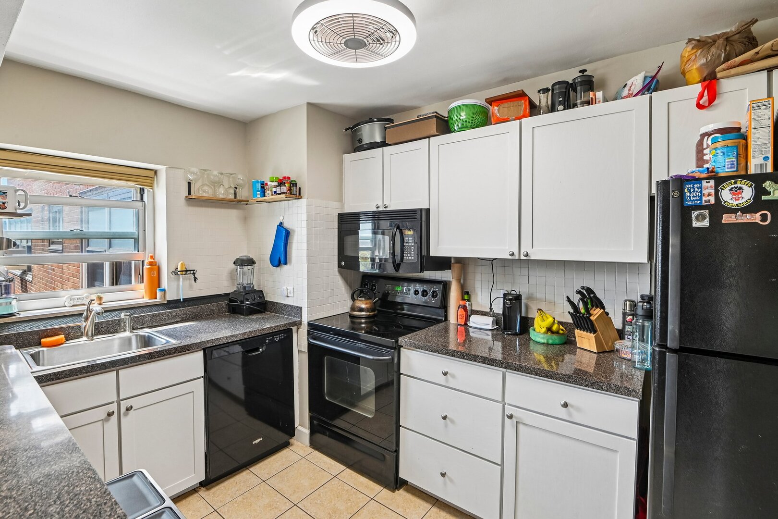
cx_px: 389
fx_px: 346
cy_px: 260
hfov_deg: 96.7
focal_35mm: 16
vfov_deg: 73.7
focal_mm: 16
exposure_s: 1/13
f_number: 13
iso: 400
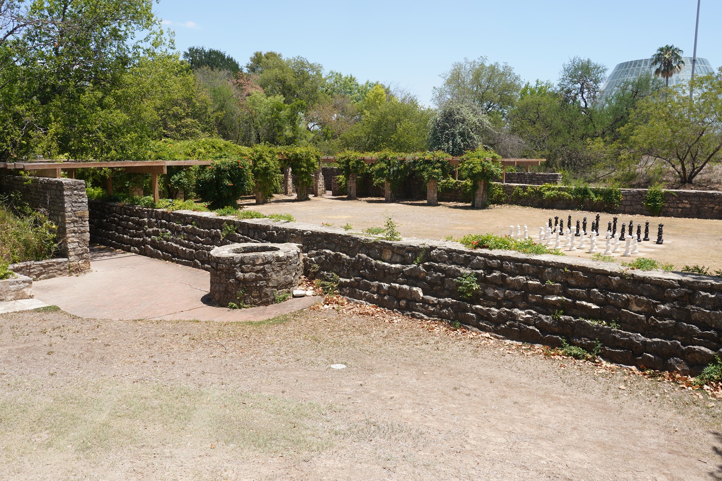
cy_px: 240
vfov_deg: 46.4
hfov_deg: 65.5
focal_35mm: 28
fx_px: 562
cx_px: 361
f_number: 14
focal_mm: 28
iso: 100
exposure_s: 1/60
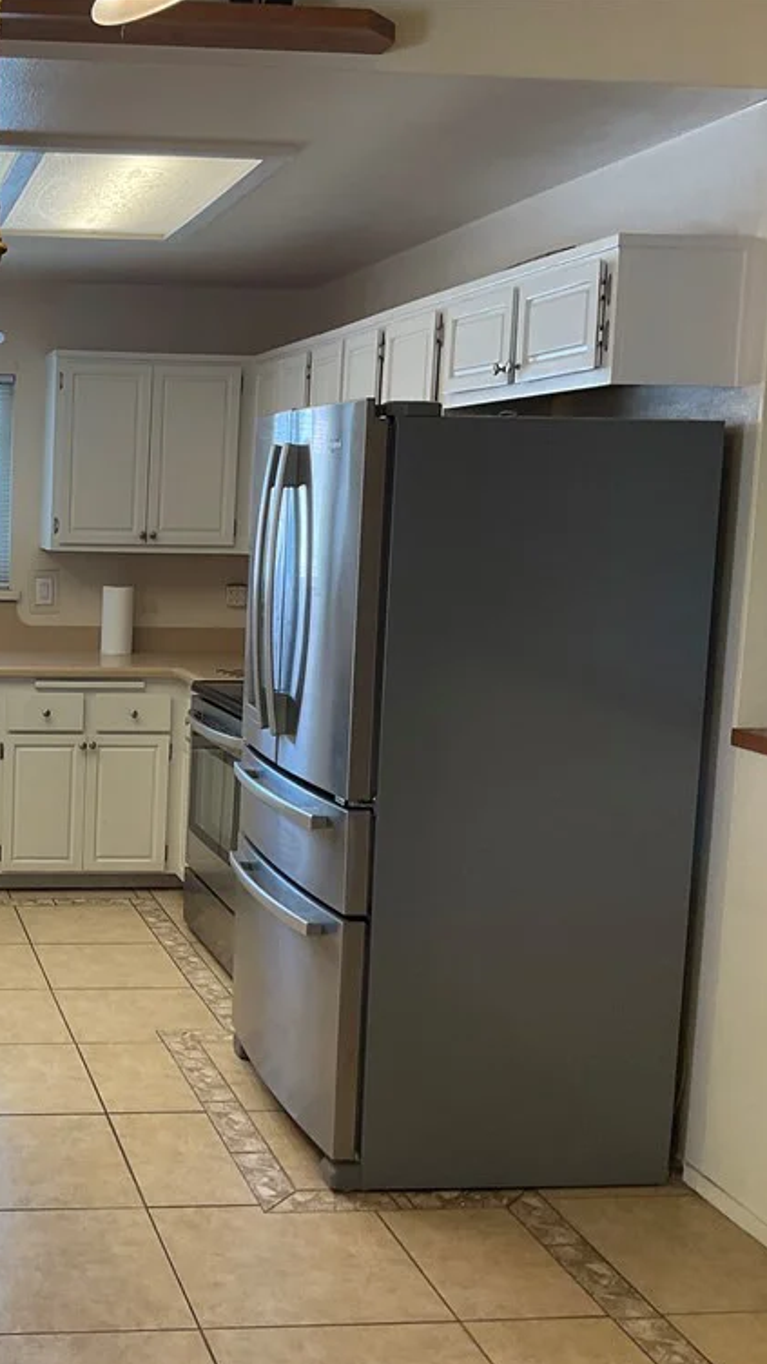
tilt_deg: -7.9
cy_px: 693
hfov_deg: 25.9
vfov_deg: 47.4
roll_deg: -0.9
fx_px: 1555
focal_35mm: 43
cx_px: -42
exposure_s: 1/60
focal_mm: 3
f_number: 1.8
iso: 40
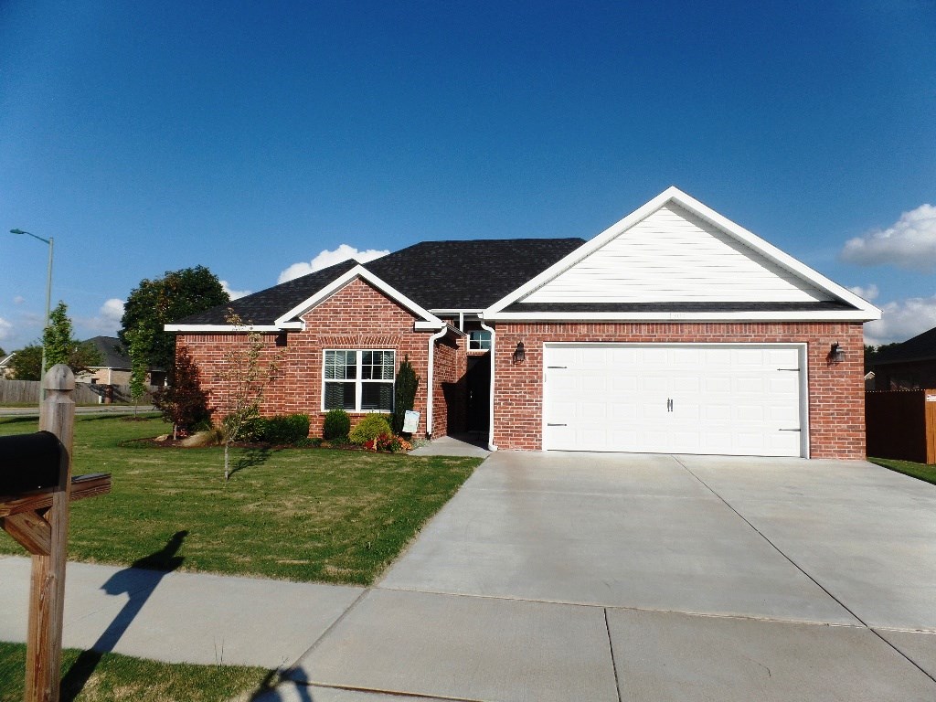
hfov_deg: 73.9
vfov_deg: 58.9
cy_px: 351
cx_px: 468
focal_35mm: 23
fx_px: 622
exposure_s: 1/1500
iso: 80
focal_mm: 4.1
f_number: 3.5
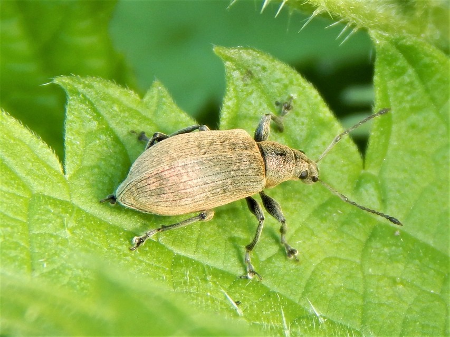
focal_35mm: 207
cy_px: 168
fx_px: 2691
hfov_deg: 9.6
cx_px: 225
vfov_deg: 7.2
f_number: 5.4
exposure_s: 1/50
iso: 125
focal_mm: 37.1
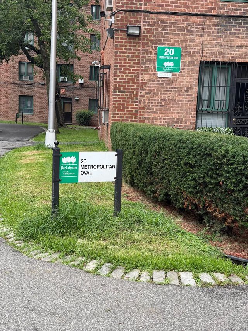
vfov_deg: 39.7
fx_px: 458
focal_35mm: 48
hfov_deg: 30.3
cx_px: 124
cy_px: 166
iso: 64
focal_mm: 6.76
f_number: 1.78
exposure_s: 1/364
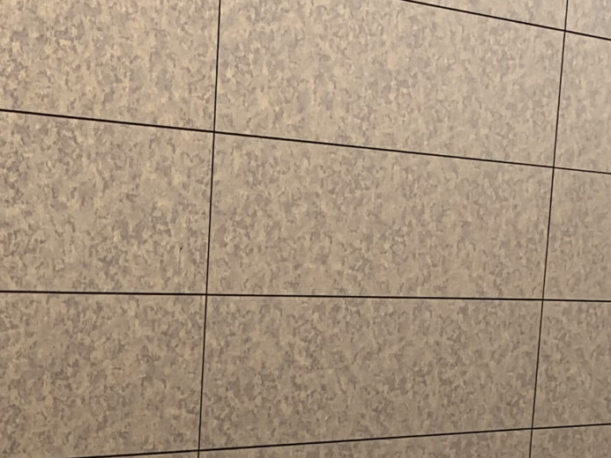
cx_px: -30
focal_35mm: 96
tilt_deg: -12.8
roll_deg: -0.7
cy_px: 669
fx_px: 1695
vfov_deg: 14.5
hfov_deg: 19.7
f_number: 1.8
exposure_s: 1/235
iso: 25
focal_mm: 4.25
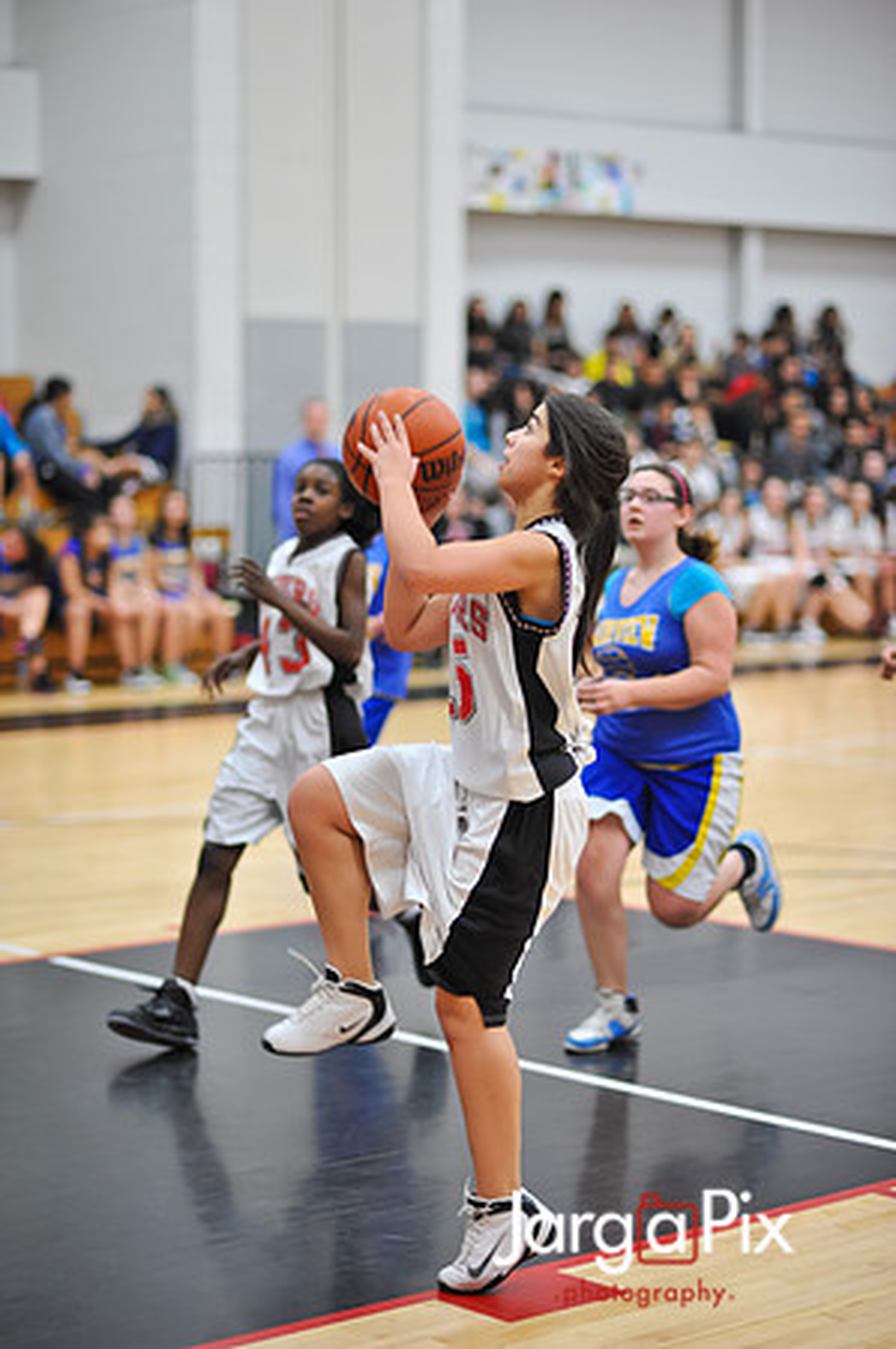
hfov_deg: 16.0
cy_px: 674
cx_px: 448
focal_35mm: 85
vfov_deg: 23.9
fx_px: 3180
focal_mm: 85
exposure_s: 1/500
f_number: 2
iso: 1600
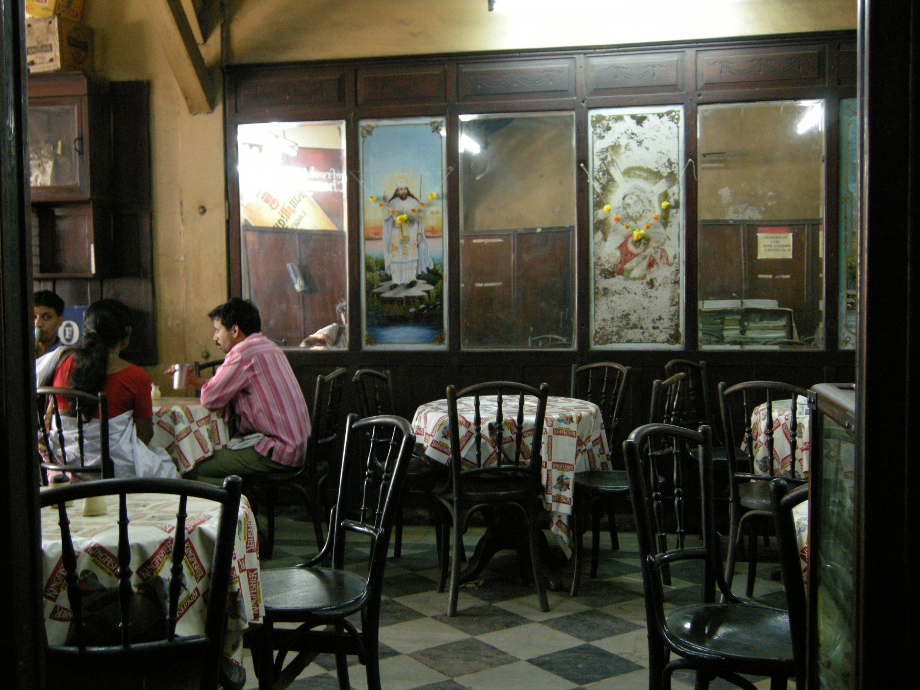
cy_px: 345
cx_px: 460
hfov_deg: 46.8
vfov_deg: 36.0
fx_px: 1063
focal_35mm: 40
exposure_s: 1/11.6
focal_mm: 8.5
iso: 400
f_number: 2.9
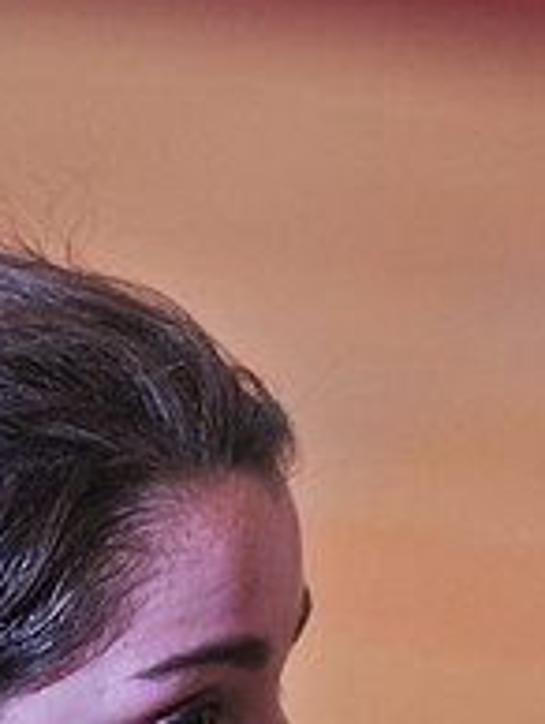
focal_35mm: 667
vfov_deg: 3.0
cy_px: 672
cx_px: 166
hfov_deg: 2.2
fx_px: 13971
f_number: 2.8
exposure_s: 1/250
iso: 800
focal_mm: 200
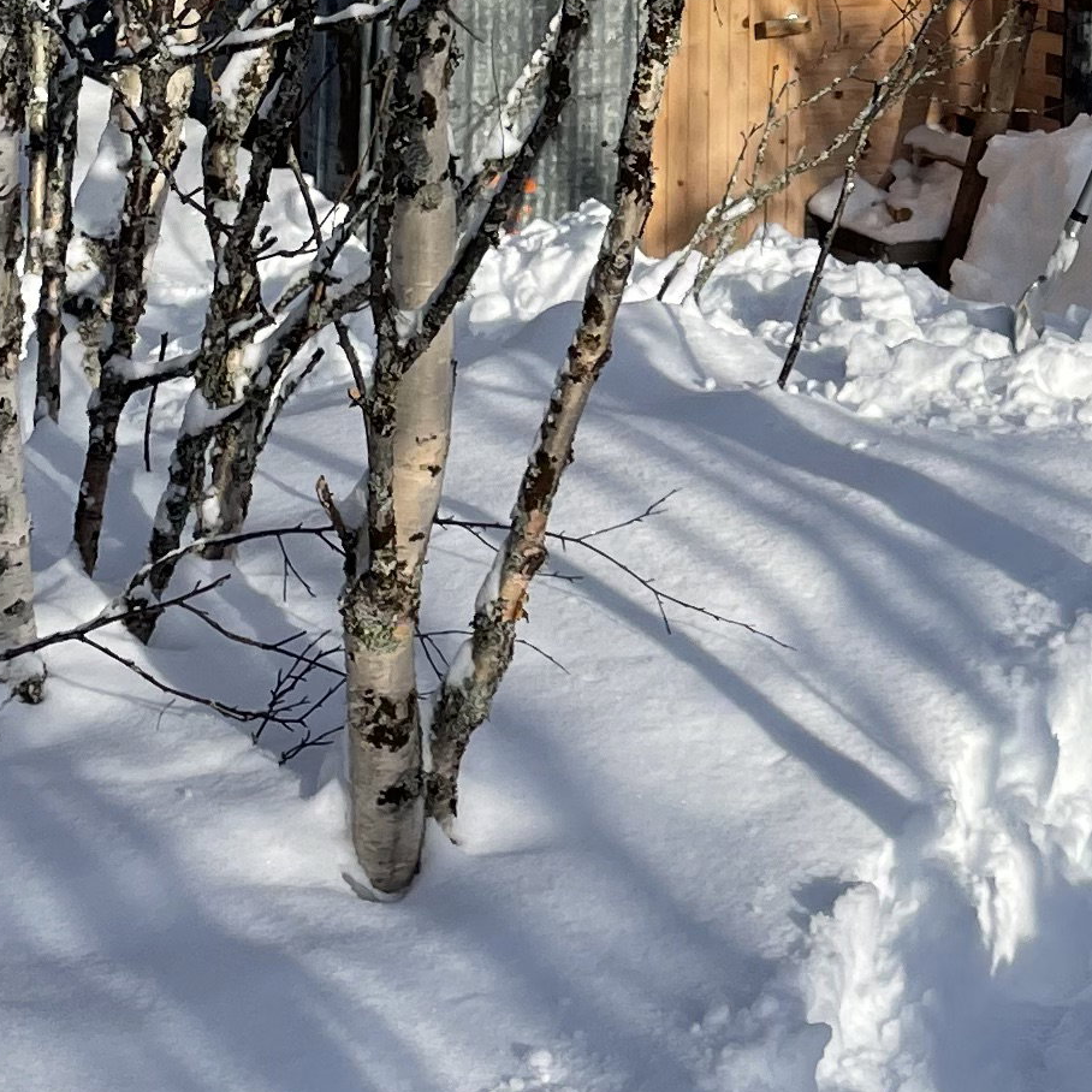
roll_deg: -1.4
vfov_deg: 16.7
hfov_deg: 16.7
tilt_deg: -6.3
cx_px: 1062
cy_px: -28
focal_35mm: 102
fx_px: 3640
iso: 32
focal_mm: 4.2
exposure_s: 1/3125
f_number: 1.6
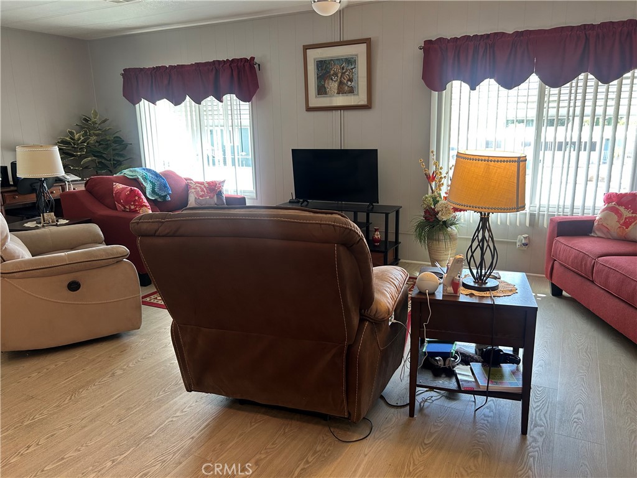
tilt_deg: -13.2
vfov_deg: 53.1
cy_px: 239
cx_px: 318
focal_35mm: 26
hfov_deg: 67.3
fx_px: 478
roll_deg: +1.9
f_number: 1.5
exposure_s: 1/120
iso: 100
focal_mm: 5.7
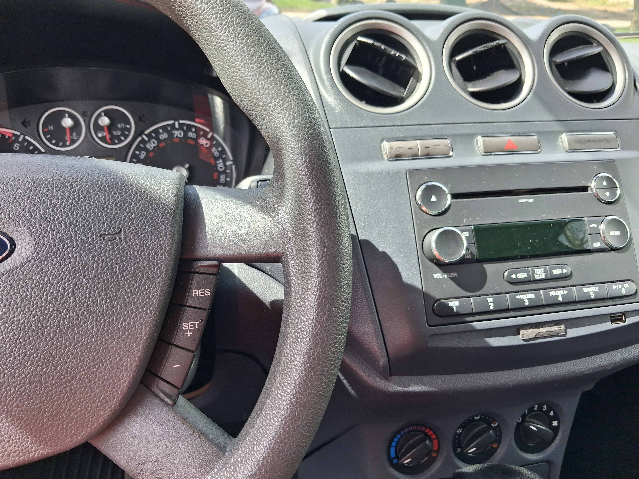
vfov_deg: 51.4
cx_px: 320
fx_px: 498
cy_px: 240
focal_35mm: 27
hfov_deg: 65.3
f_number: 1.8
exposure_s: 1/120
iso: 32
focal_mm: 4
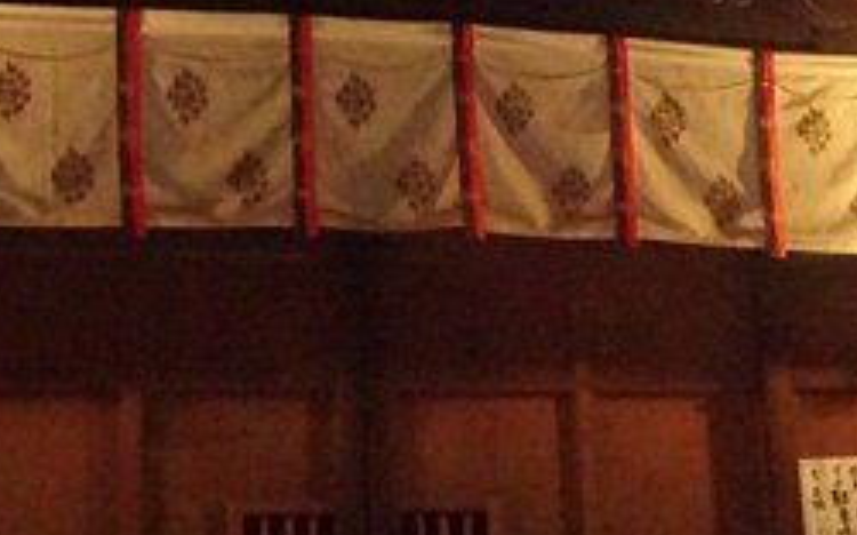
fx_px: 2428
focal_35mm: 104
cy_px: 118
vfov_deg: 12.5
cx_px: 706
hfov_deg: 19.8
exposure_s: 1/13
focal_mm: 5.98
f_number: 4
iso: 3200
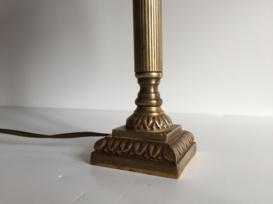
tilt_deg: -4.9
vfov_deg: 48.2
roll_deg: +0.3
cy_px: 102
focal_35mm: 29
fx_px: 229
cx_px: 136
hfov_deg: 61.7
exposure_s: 1/100
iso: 32
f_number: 2.2
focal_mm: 4.15
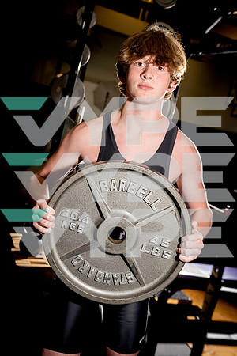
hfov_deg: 29.2
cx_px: 118
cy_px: 178
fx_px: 454
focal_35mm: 46
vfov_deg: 42.7
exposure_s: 1/250
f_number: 5
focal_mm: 46
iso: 500
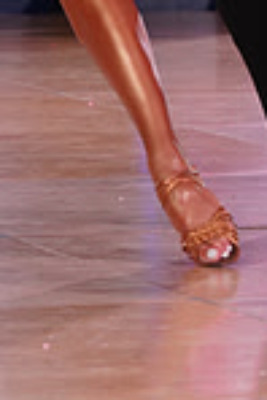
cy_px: -341
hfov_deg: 3.6
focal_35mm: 379
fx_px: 4206
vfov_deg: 5.3
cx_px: 4
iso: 1600
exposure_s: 1/160
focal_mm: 97
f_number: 5.6
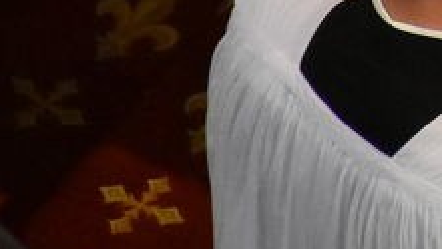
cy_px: -451
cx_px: 944
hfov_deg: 1.6
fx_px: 15896
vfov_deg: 0.9
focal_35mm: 1356
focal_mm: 140
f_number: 5.6
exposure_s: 1/160
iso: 4000
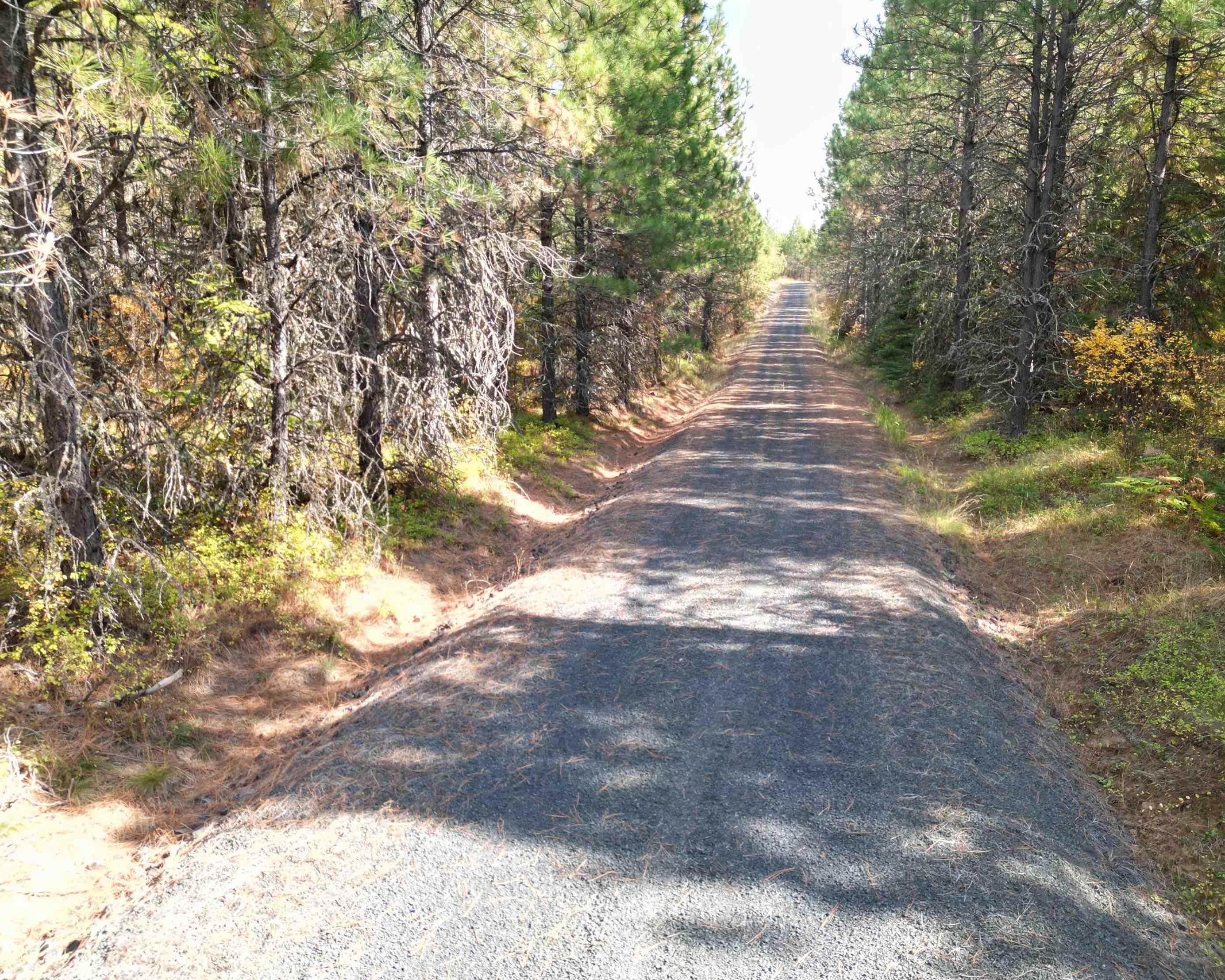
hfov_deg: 66.0
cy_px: 471
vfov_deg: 54.9
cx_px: 655
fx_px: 943
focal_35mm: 26
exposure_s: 1/90
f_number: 1.7
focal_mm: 6.72
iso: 100
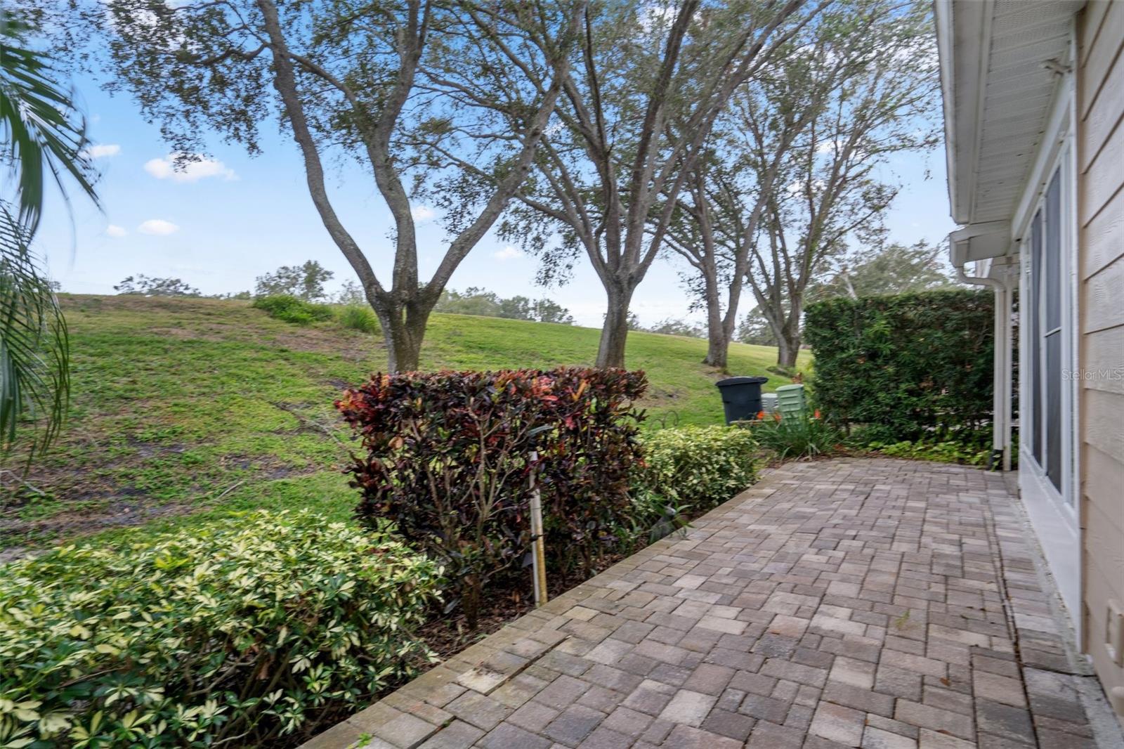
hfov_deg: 90.0
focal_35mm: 18
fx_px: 562
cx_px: 562
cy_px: 374
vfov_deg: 67.4
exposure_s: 1/1.67
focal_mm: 18
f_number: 8
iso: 320
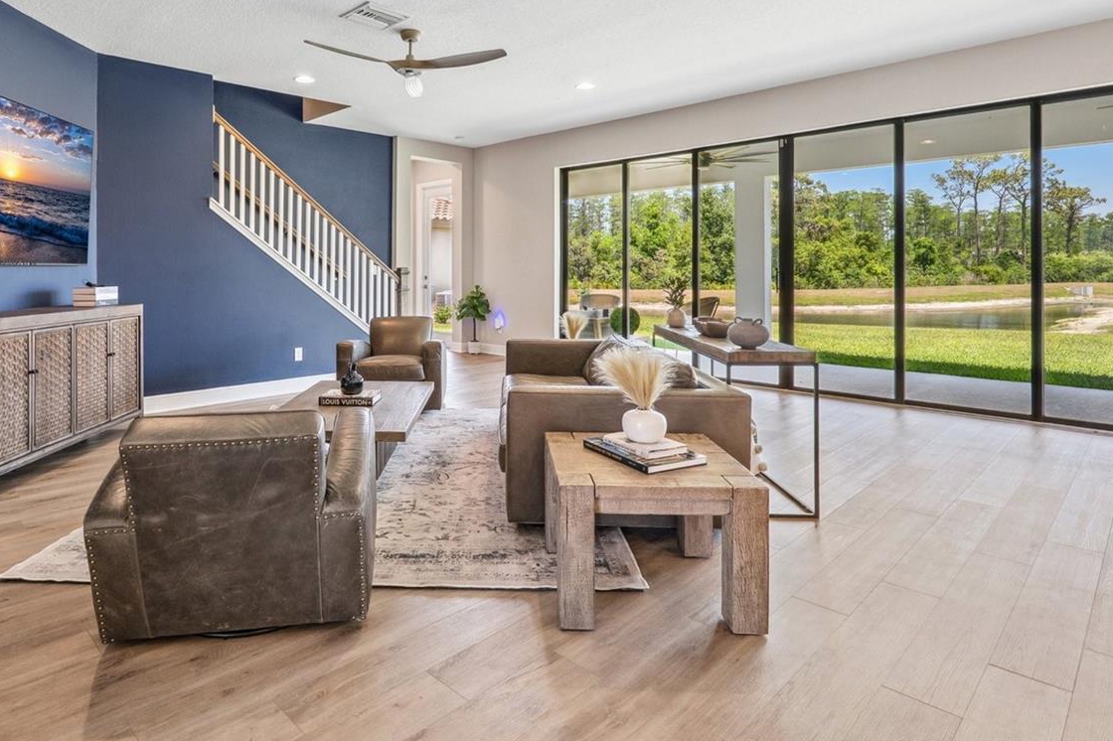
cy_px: 268
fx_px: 618
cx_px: 456
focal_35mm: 20
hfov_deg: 83.2
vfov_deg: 60.9
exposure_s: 1/50
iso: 400
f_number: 8
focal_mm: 14
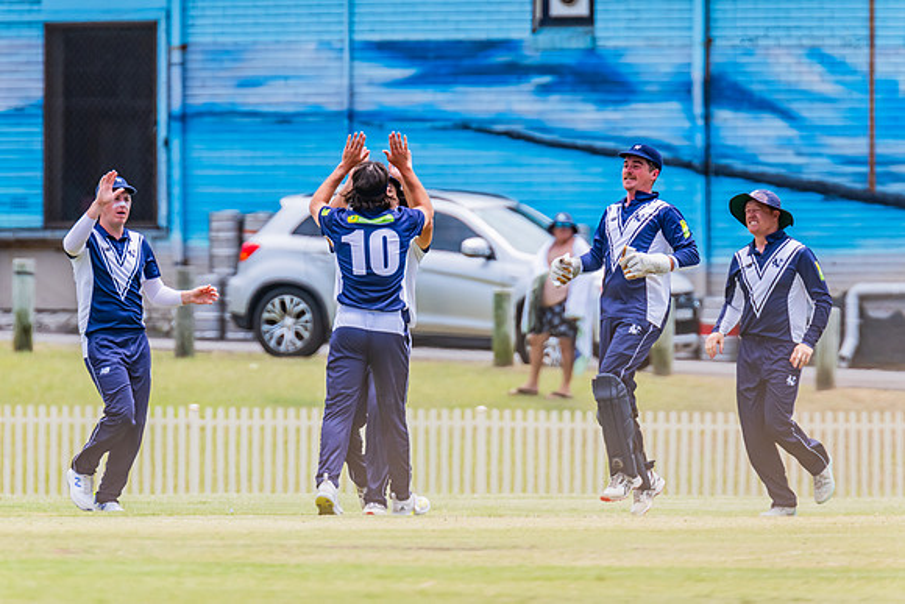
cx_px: 414
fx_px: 16552
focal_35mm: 658
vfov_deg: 2.1
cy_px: 300
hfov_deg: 3.1
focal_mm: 600
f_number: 8
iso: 800
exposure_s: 1/2000
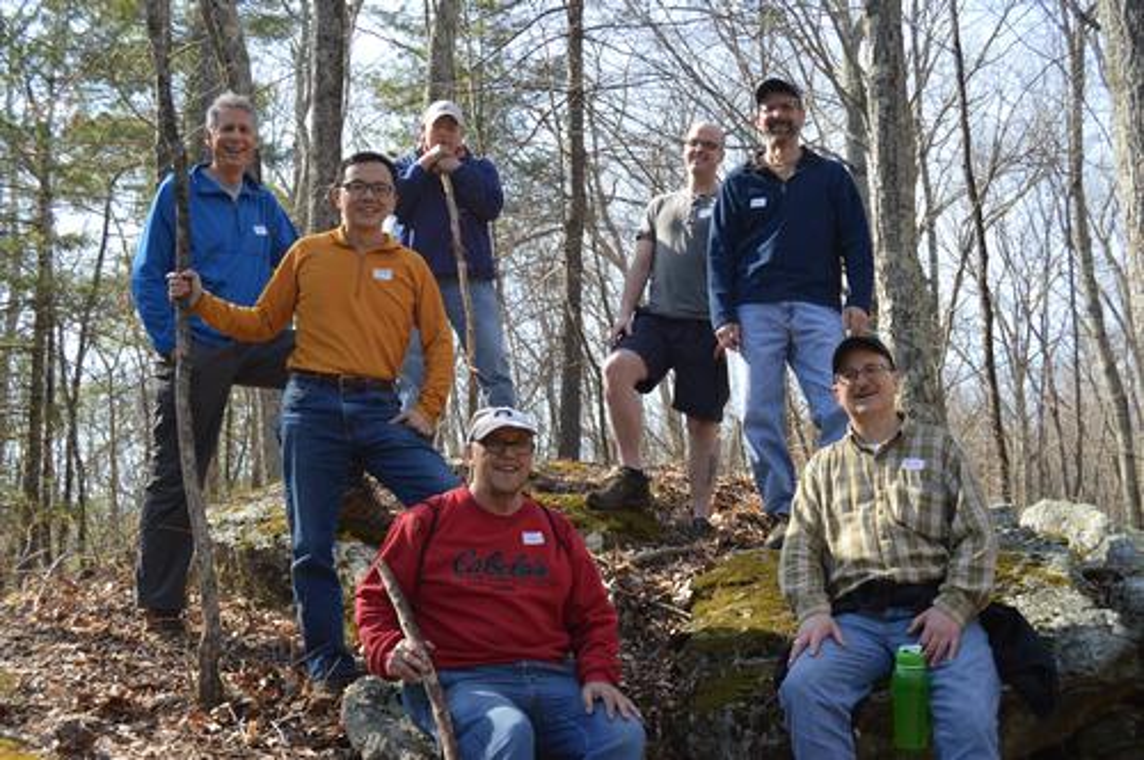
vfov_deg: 29.8
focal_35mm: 45
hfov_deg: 43.7
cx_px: 572
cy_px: 380
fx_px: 1428
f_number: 5.6
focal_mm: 30
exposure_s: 1/125
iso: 140
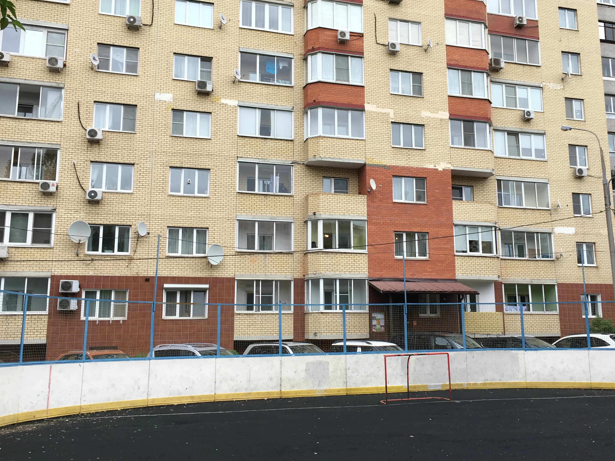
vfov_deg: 37.7
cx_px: 349
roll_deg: +0.0
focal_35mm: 38
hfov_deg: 48.8
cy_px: 211
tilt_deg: +10.5
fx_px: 675
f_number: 2.2
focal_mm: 4.15
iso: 25
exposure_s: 1/100
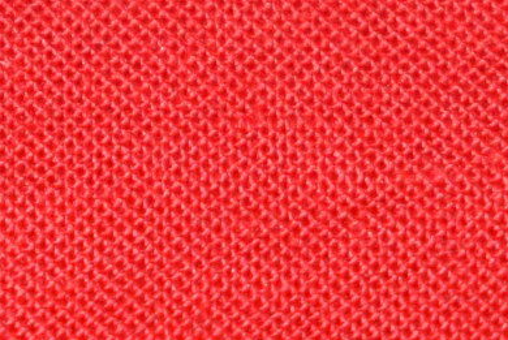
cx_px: -365
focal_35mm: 518
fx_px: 7315
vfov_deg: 2.6
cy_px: -761
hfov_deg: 3.9
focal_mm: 45
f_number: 5.6
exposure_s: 1/125
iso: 400
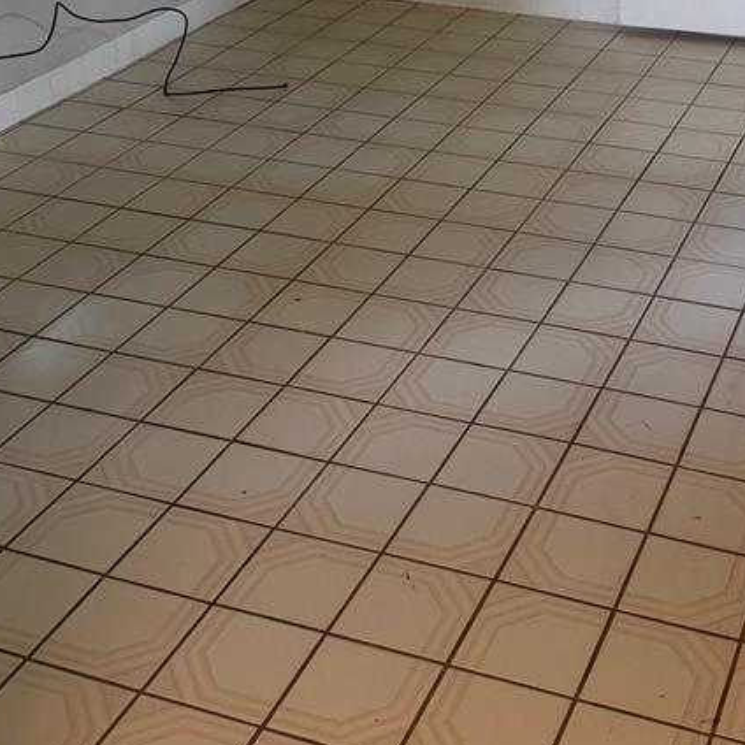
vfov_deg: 26.9
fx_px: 1461
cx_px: 517
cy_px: -18
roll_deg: +0.9
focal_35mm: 60
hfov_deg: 28.4
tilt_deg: -16.4
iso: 200
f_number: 1.78
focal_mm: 6.76
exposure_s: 1/74
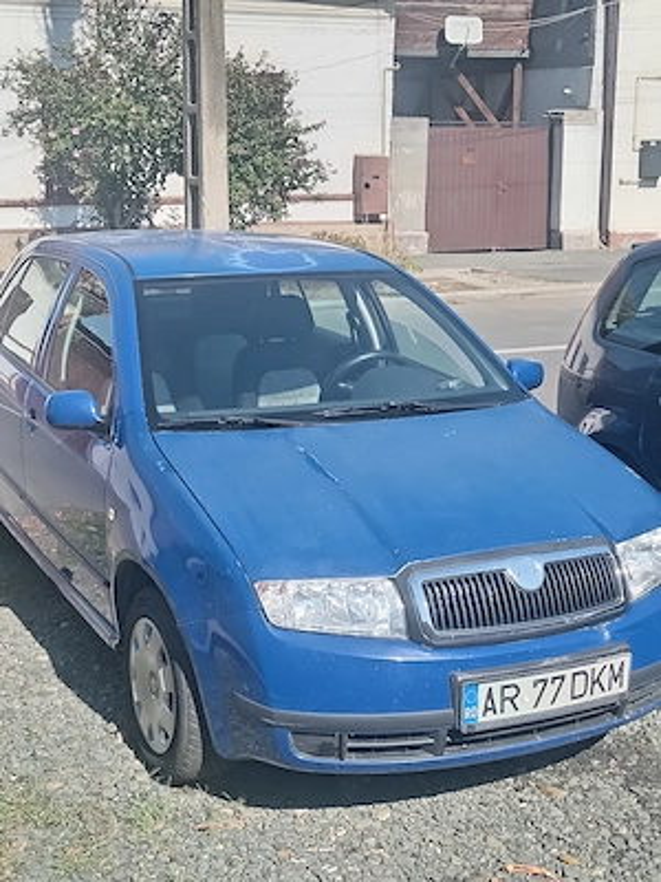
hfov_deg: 28.6
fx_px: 1298
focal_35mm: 51
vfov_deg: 37.5
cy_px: 441
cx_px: 330
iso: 100
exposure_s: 1/449
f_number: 1.8
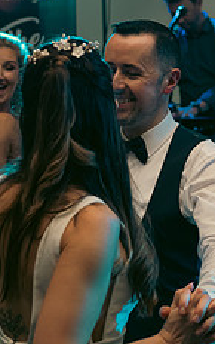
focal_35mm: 112
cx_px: 145
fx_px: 1050
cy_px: 171
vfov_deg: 18.6
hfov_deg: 11.7
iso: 800
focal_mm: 44
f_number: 3.5
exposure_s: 1/160
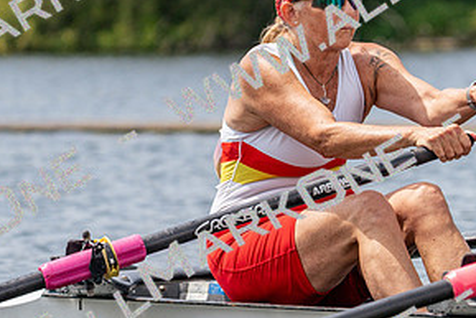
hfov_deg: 4.8
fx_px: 5688
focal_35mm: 430
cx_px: 367
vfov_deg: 3.2
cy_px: 129
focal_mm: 214
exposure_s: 1/1600
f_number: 5.6
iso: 250
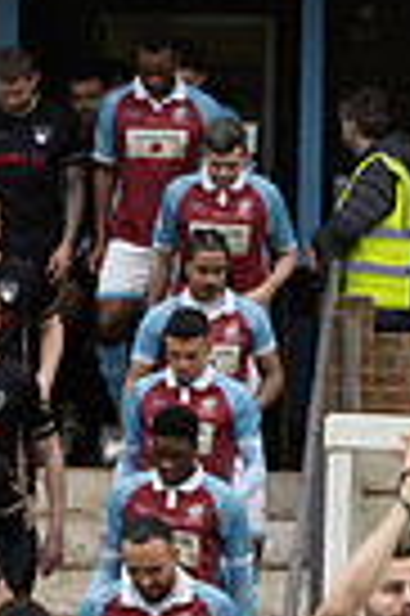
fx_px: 5925
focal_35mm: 346
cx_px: -72
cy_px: 692
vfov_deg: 5.9
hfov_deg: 4.0
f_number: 5.6
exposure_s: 1/200
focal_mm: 70
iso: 400
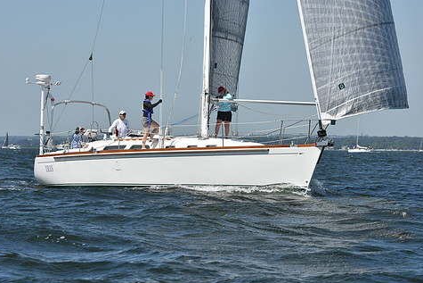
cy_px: 116
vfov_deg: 8.3
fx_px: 1939
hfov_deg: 12.4
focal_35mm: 165
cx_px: 219
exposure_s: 1/1250
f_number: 9
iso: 250
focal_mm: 135
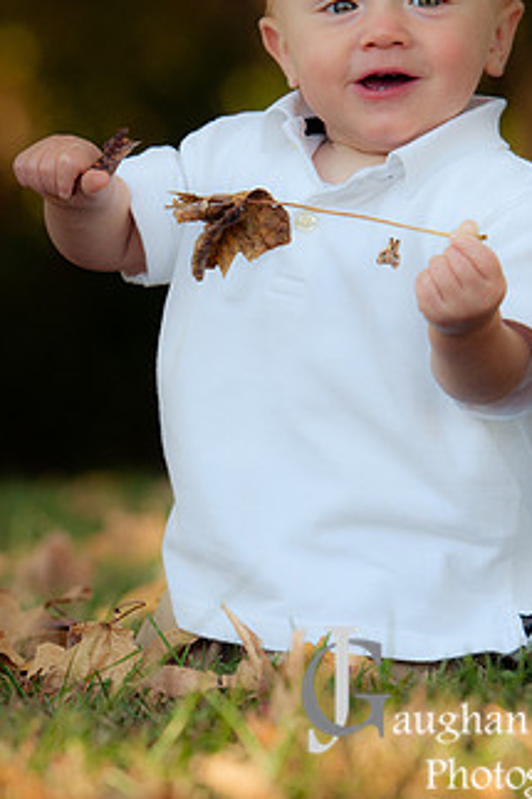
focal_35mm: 376
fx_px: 8343
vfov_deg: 5.5
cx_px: 298
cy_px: 255
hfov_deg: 3.7
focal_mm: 180
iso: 640
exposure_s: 1/500
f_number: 3.5
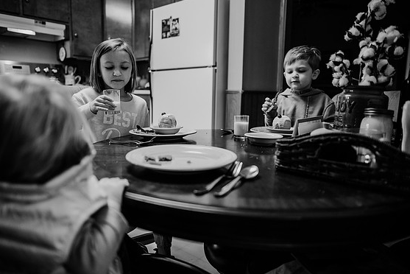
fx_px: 285
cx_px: 197
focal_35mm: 25
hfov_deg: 71.5
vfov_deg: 51.3
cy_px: 135
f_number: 1.8
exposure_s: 1/200
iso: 640
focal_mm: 24
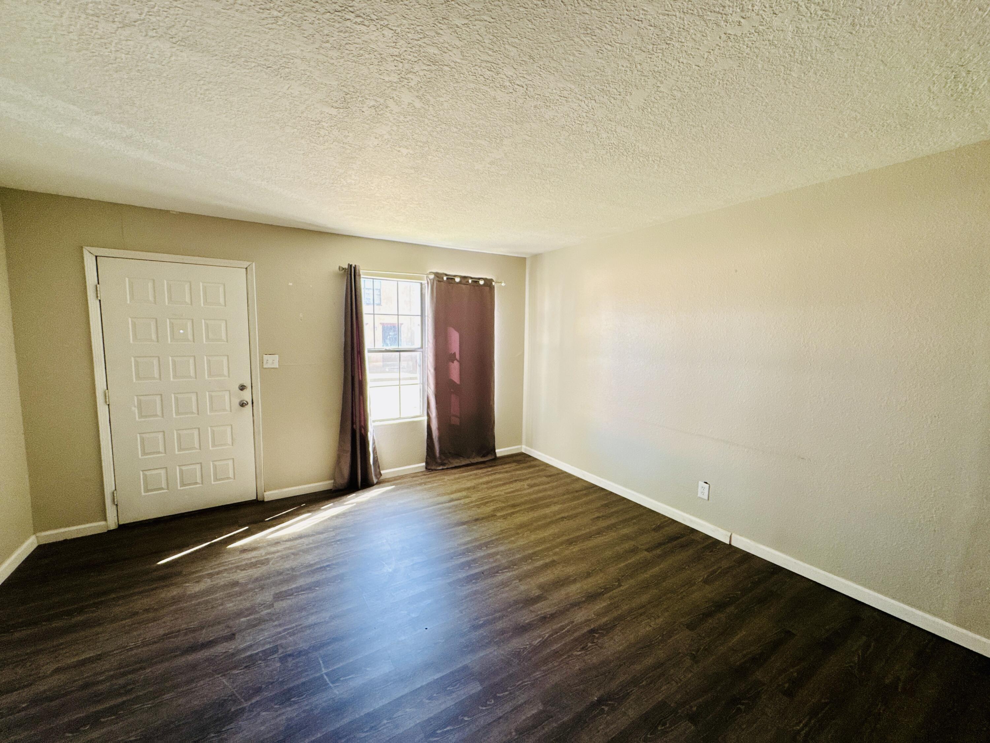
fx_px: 400
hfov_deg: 102.1
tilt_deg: -7.5
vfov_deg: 85.7
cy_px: 372
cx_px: 495
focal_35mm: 14
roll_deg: -1.5
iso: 125
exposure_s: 1/99
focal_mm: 2.22
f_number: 2.2
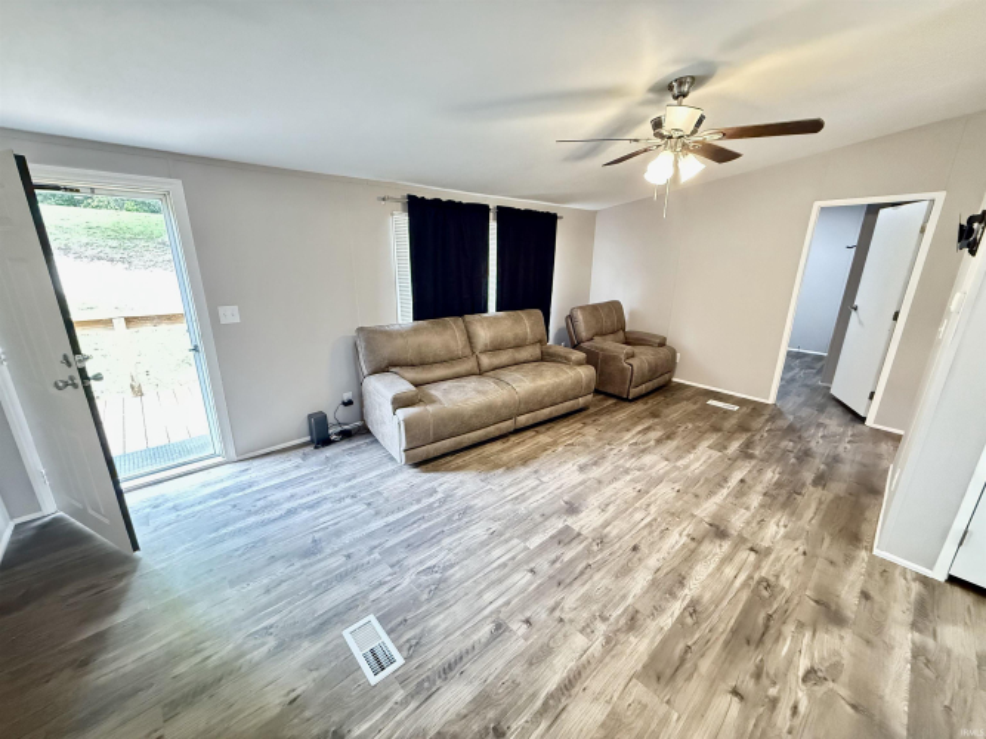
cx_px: 493
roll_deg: -0.6
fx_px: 399
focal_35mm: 14
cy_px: 370
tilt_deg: -16.2
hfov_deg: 102.1
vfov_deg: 85.7
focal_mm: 2.22
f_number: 2.2
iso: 1250
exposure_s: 1/60
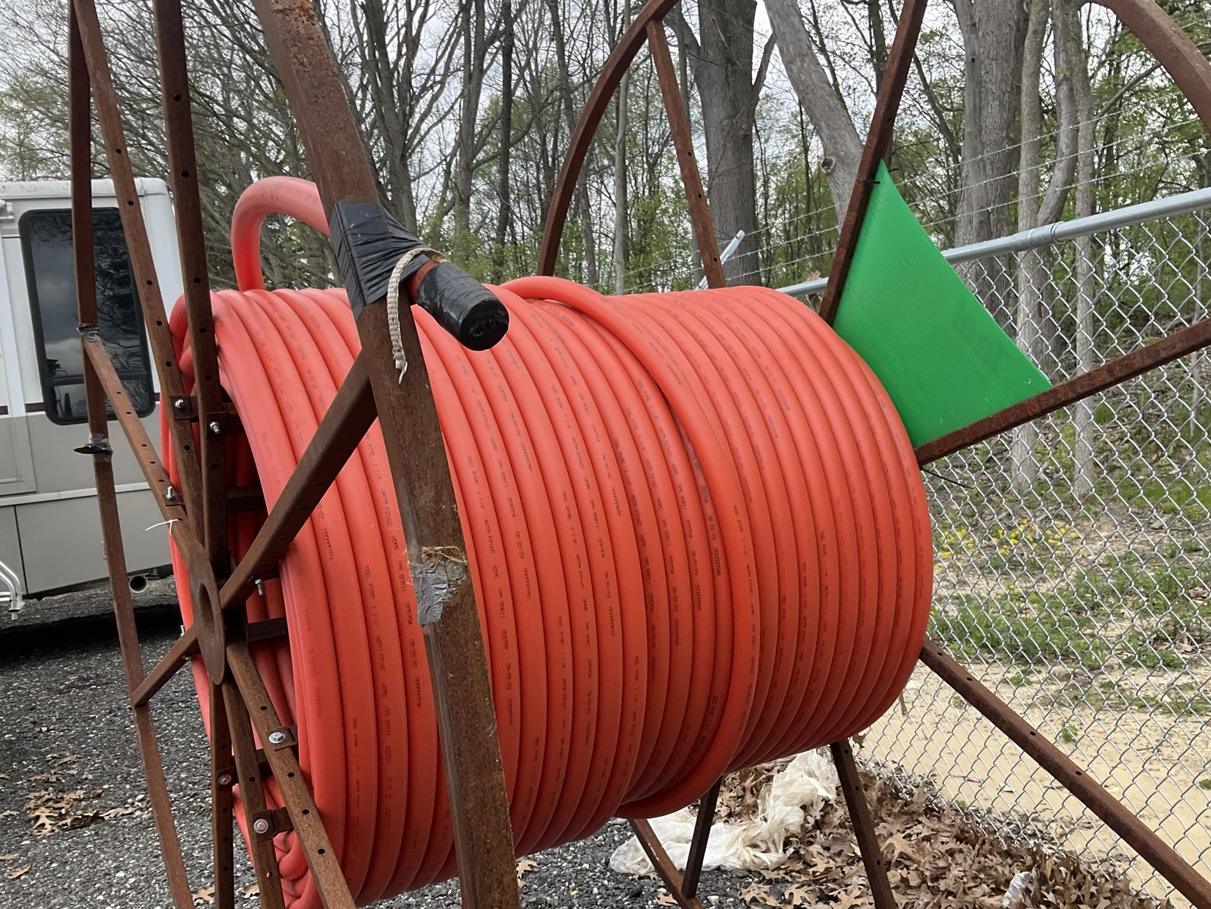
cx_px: 596
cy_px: 505
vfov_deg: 40.6
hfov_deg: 52.6
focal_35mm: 35
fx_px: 1225
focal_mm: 3
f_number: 1.8
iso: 25
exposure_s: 1/299
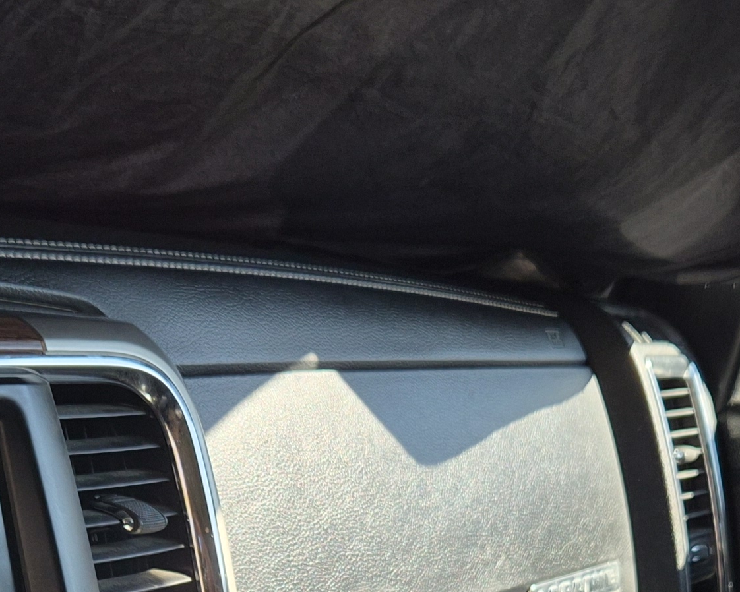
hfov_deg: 23.8
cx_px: 321
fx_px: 1752
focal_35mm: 80
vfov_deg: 17.9
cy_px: 777
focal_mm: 5.4
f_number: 1.8
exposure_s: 1/180
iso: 32
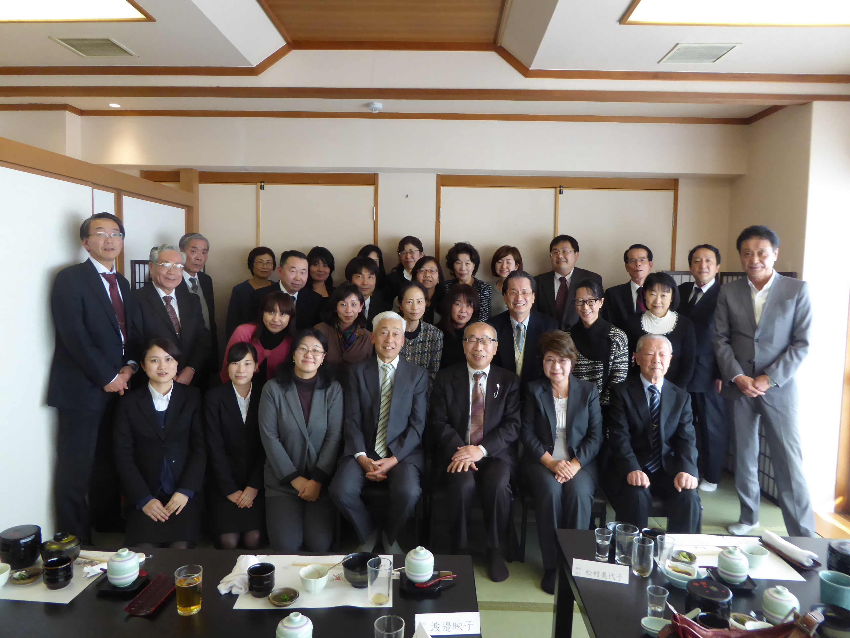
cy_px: 319
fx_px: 614
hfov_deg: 69.4
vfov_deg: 54.9
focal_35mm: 25
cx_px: 425
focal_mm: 4.3
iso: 400
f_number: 3.3
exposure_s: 1/60
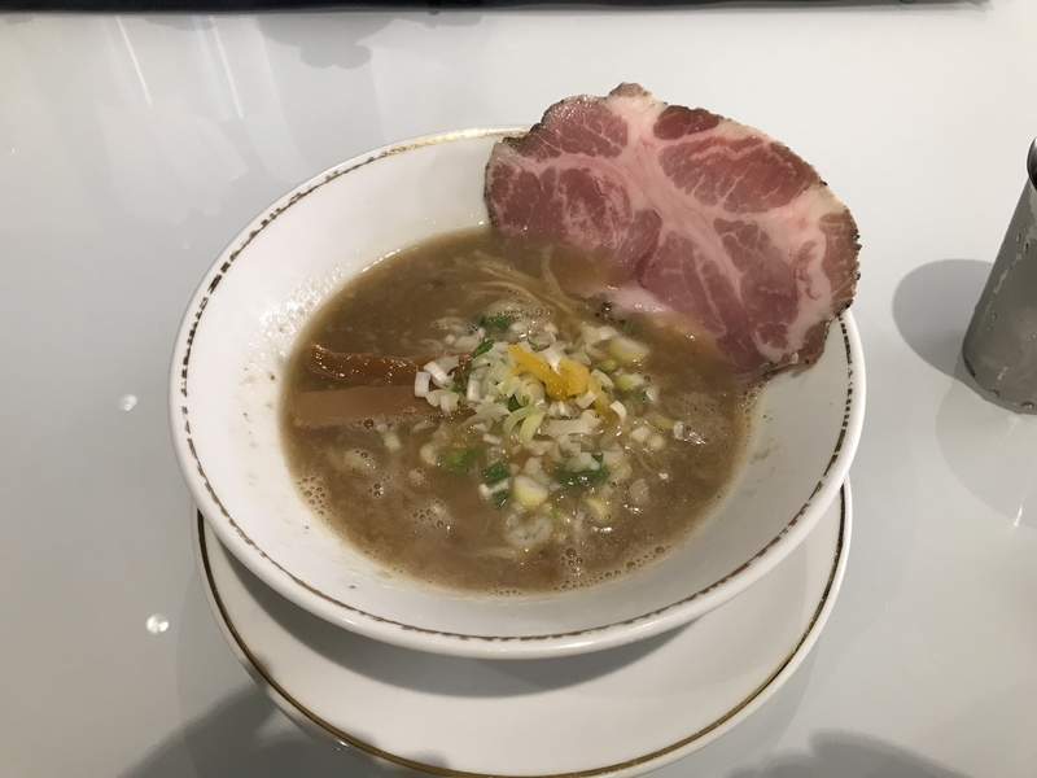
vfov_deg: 49.7
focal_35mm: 28
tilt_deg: -52.8
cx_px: 518
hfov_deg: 63.4
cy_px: 389
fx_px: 839
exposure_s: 1/30
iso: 25
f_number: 1.8
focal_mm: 3.99
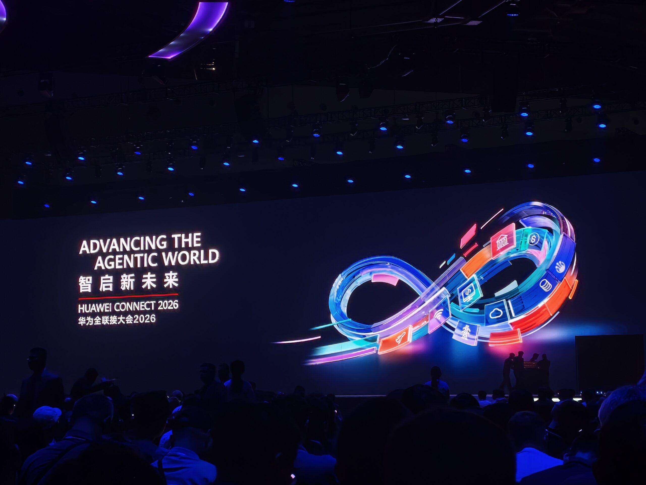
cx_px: 323
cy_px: 242
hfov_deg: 24.7
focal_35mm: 79
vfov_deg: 18.7
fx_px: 1474
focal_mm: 6.62
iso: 640
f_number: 1.67
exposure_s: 1/50
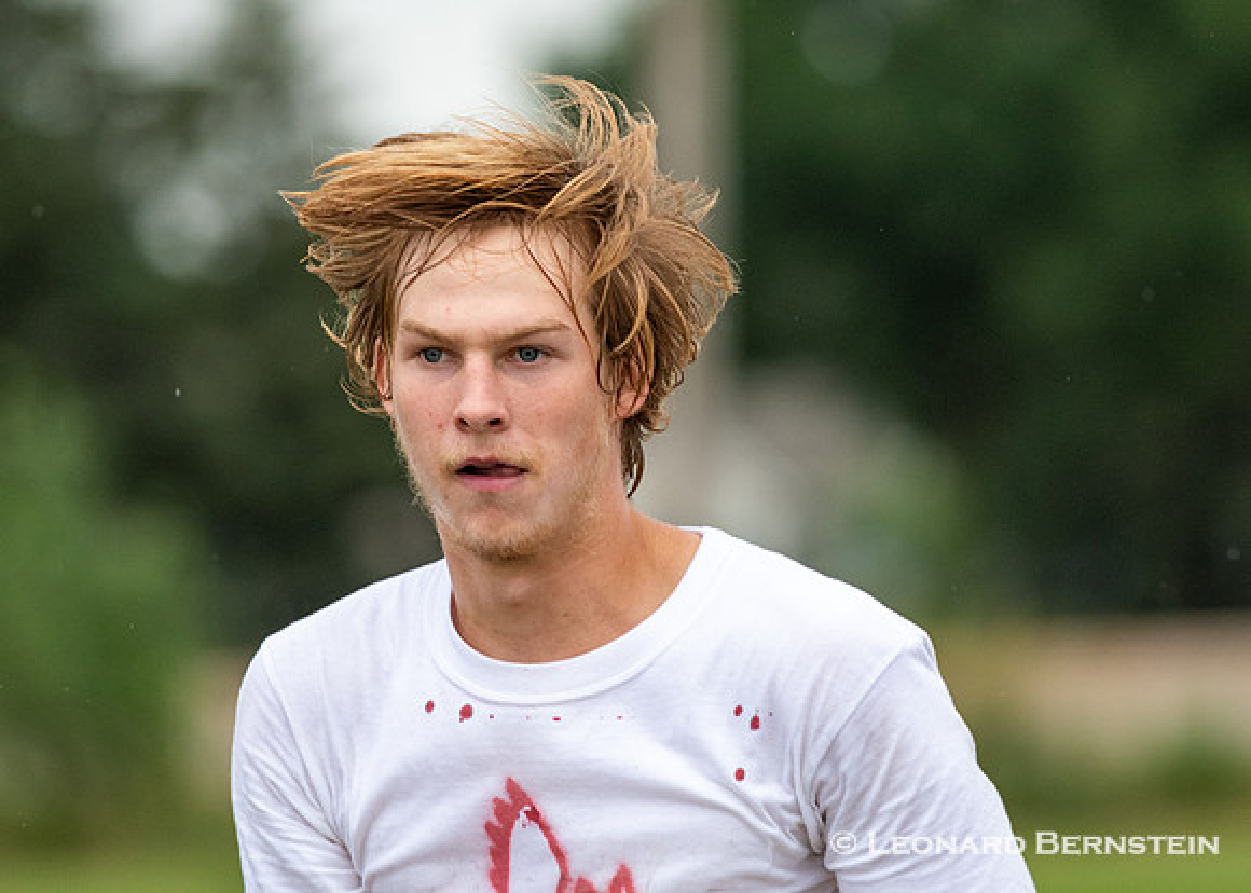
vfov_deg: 2.7
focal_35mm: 527
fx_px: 18716
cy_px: 394
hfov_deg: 3.8
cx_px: 693
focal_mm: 300
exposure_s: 1/1600
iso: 1600
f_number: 5
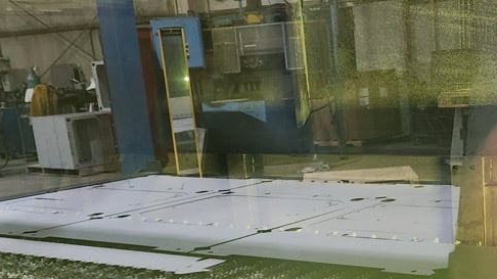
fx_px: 869
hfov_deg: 30.9
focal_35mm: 66
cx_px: 419
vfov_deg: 17.6
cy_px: 311
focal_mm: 5.4
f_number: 1.8
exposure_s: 1/30
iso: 500
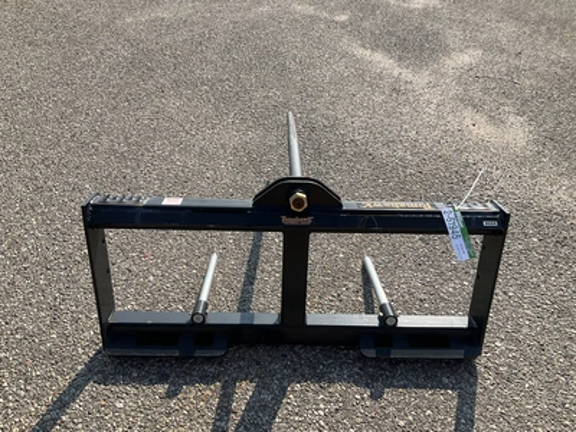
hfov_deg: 61.7
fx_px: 483
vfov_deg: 48.2
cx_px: 288
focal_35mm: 29
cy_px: 216
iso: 25
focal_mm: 3
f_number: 1.8
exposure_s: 1/1221
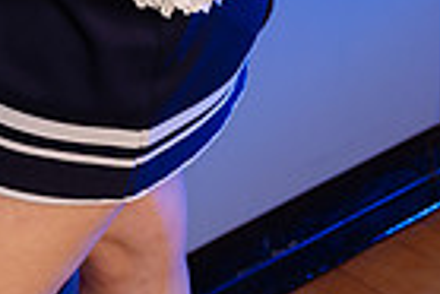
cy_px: -411
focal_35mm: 162
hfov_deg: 12.7
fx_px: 1982
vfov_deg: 7.9
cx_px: 155
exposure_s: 1/250
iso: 100
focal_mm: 50
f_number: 5.6
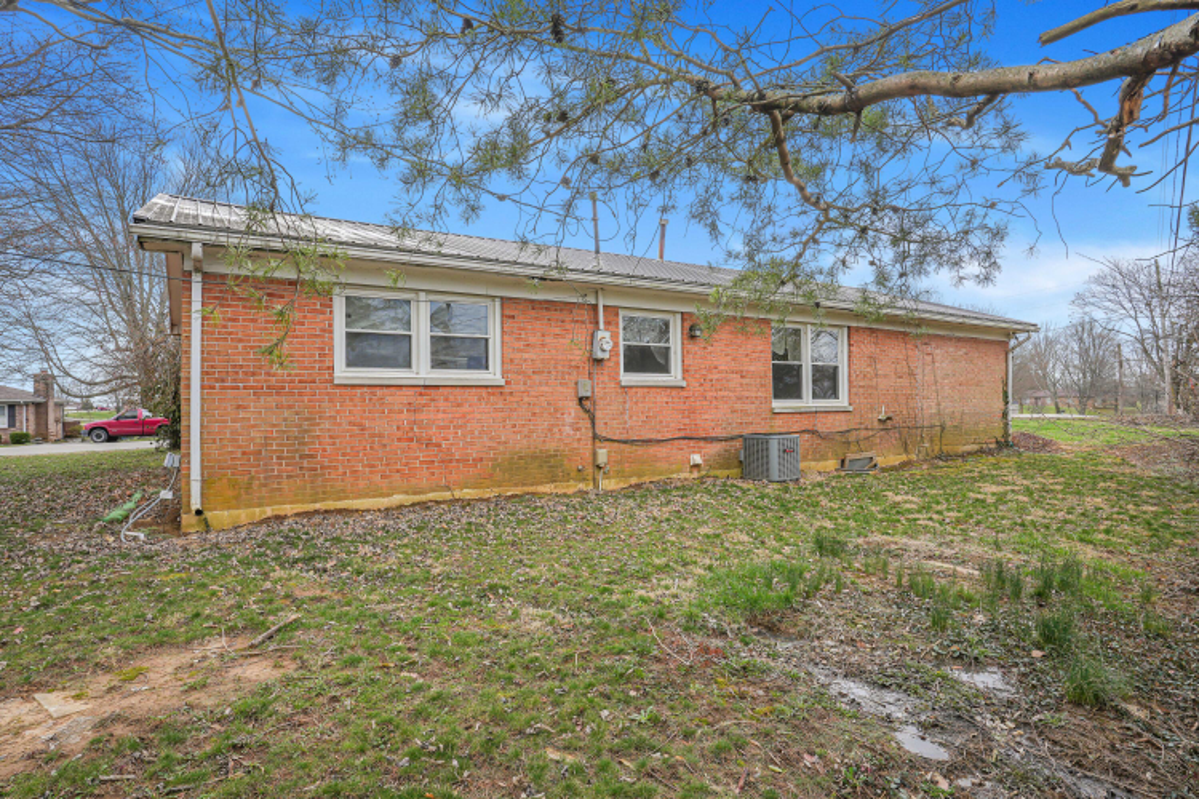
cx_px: 600
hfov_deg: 86.9
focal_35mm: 19
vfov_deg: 64.6
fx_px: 633
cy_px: 400
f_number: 9
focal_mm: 19
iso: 160
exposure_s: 1/125
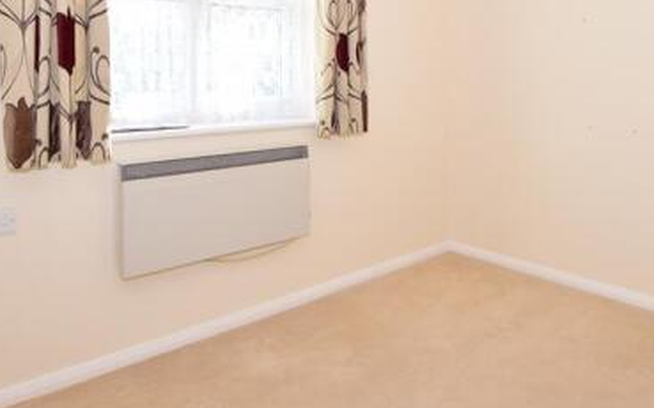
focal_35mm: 30
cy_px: 74
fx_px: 533
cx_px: 385
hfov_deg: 62.7
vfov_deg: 40.0
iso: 400
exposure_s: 1/10
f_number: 13
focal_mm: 11
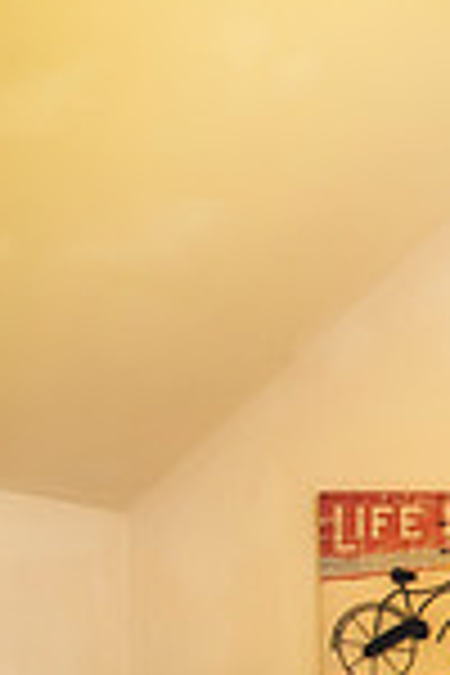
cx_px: 1207
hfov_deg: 10.7
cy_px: 845
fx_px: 1894
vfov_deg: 18.9
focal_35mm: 101
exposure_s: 1/1250
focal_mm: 24
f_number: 2.8
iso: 200
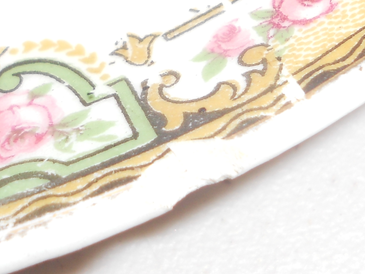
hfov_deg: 17.5
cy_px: 16
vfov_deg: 13.1
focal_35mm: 112
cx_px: 122
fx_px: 1181
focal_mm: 5.8
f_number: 8.8
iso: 80
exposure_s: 1/25
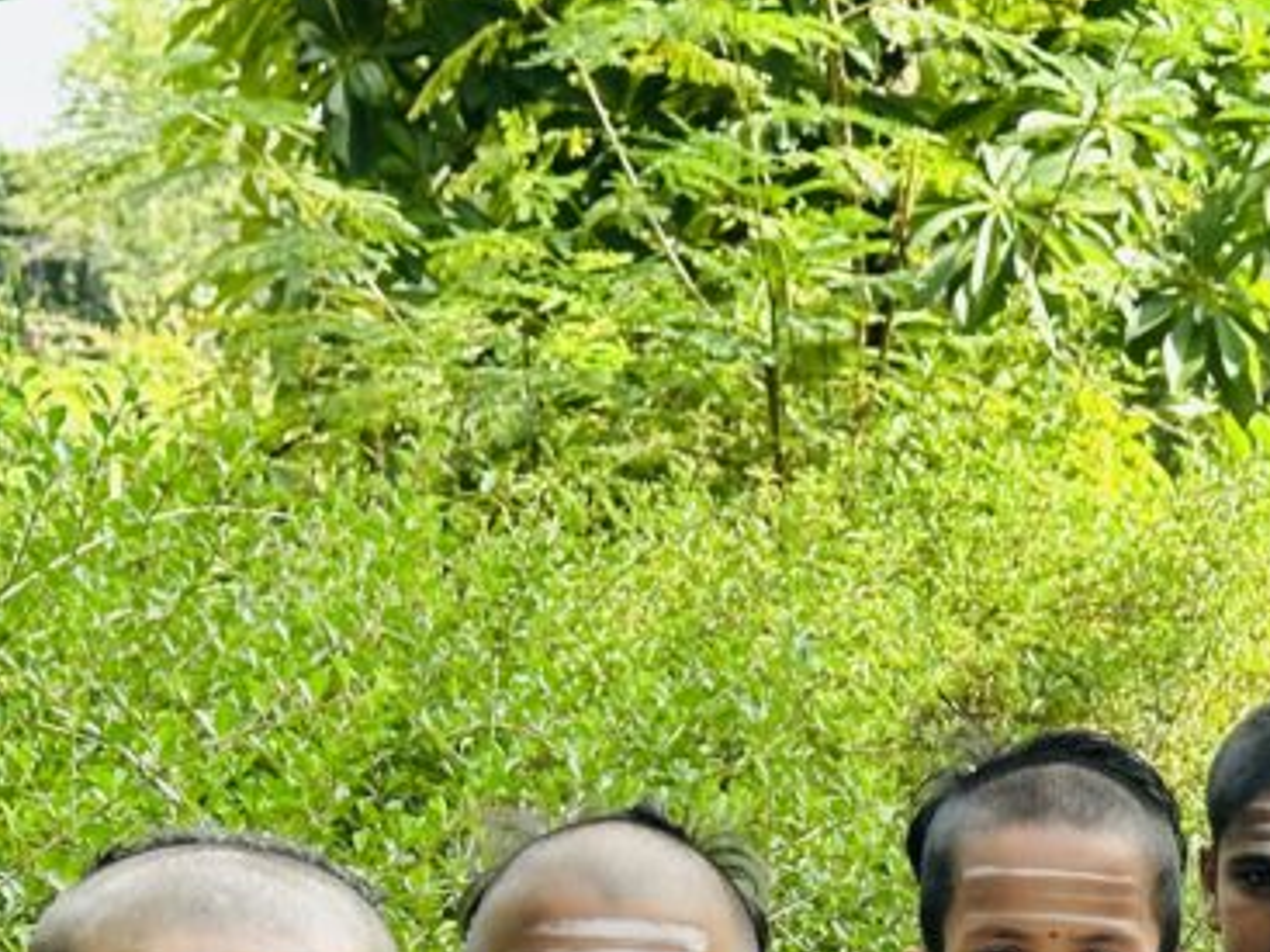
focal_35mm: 134
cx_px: 1436
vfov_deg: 10.9
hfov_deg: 14.4
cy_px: 1000
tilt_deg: -0.6
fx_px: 4915
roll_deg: +0.5
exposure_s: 1/773
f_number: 1.78
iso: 64
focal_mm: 6.86
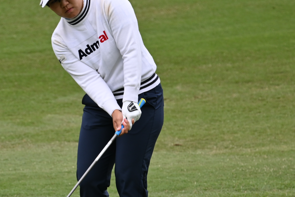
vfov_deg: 1.1
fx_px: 10455
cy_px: 110
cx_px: 65
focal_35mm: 1276
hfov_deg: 1.6
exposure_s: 1/640
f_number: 5.6
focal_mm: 400
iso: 220
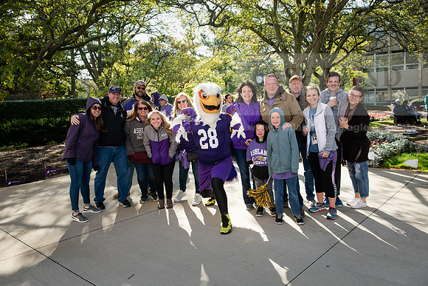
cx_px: 214
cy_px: 143
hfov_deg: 63.6
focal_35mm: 29
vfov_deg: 45.0
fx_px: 345
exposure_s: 1/400
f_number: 5.6
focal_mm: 29
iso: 400
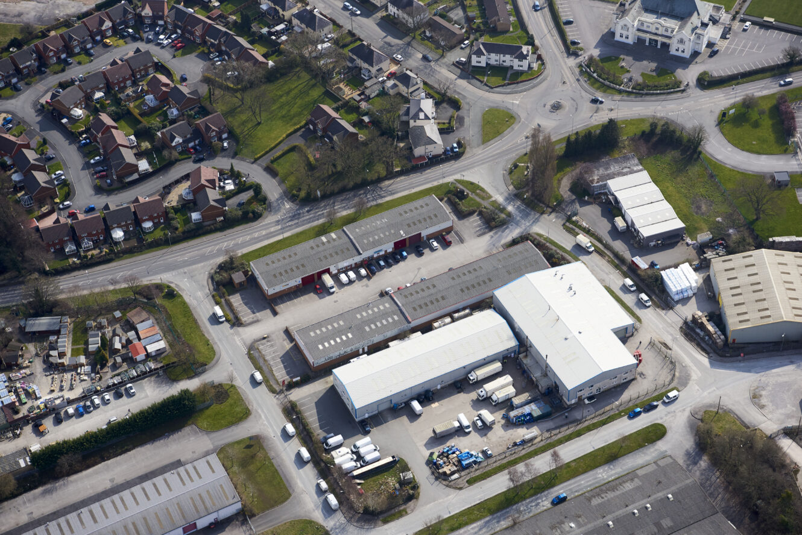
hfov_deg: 28.8
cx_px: 401
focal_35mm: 70
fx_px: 1560
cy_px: 268
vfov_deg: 19.5
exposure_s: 1/1600
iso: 400
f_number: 7.1
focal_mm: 70
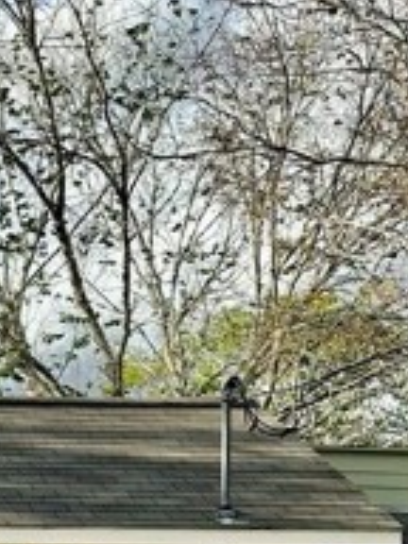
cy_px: 674
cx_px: -394
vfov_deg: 19.1
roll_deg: +0.2
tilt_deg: +0.3
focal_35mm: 96
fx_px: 1509
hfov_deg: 13.4
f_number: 1.78
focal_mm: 6.86
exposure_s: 1/3058
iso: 80
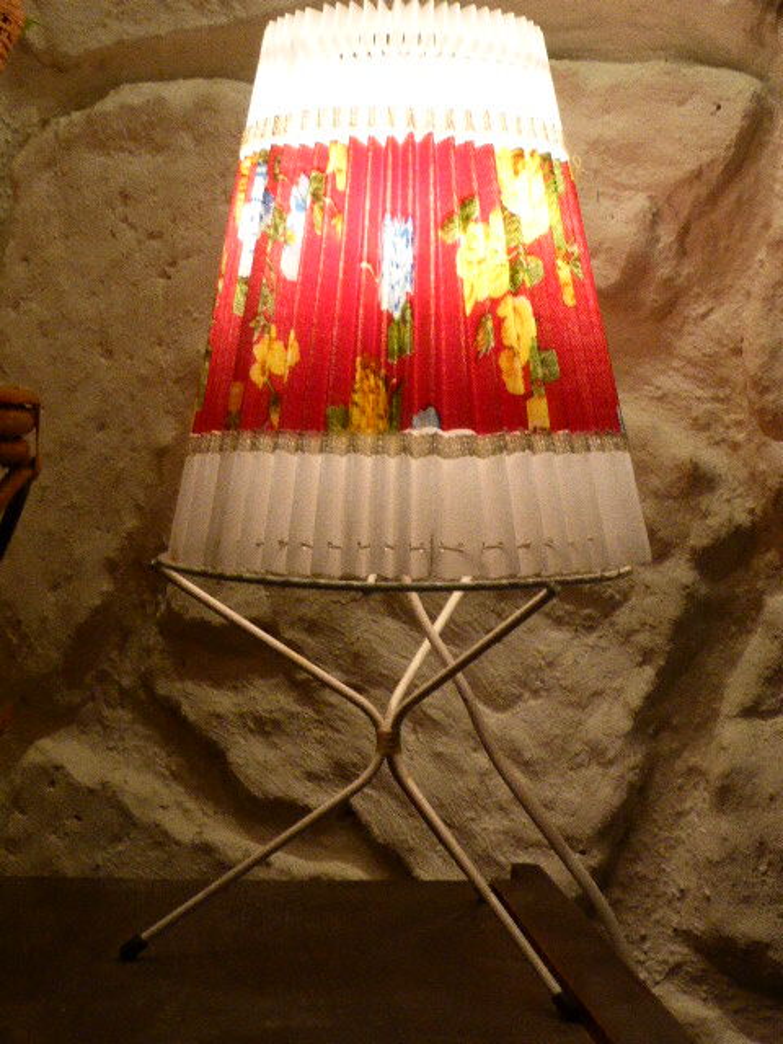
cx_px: 392
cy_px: 522
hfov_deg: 24.0
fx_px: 1840
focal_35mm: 61
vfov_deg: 31.7
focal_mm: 10.3
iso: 640
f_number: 4.7
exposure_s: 1/125
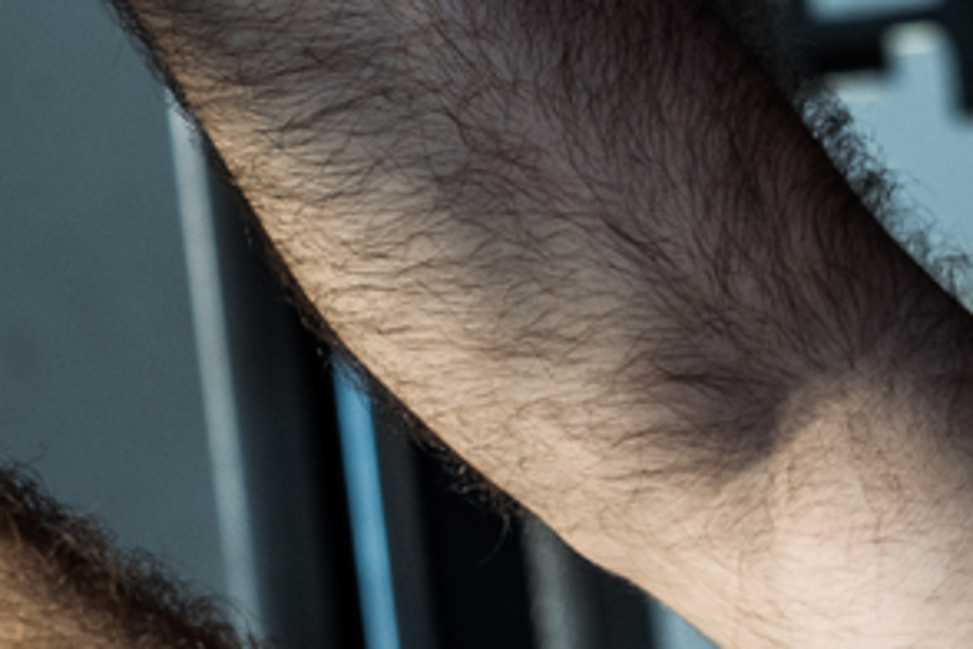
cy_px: 709
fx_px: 8459
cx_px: 457
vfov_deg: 4.4
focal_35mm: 313
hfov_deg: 6.6
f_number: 4.5
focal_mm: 50
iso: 200
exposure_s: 1/200
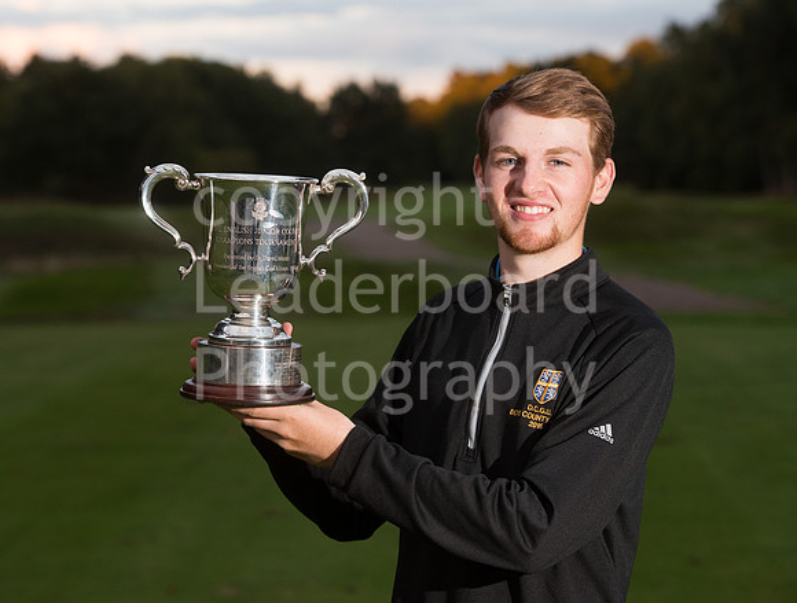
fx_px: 2812
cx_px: 360
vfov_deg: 12.2
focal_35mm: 122
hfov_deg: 16.1
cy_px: 300
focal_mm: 110
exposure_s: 1/200
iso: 1000
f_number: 5.6
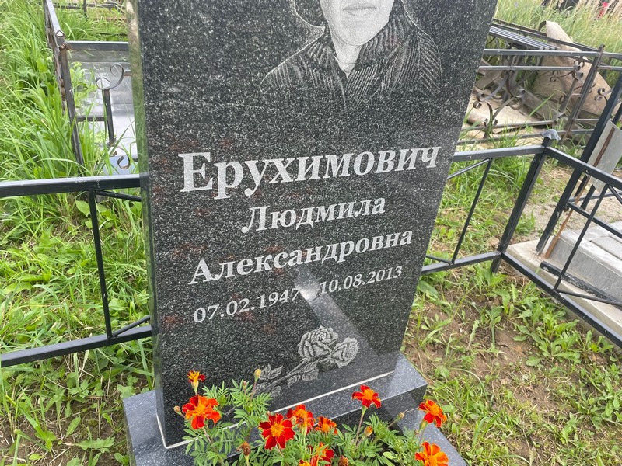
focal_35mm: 26
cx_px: 311
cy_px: 233
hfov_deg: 67.3
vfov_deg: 53.1
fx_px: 467
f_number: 1.6
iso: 32
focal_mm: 4.2
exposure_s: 1/456
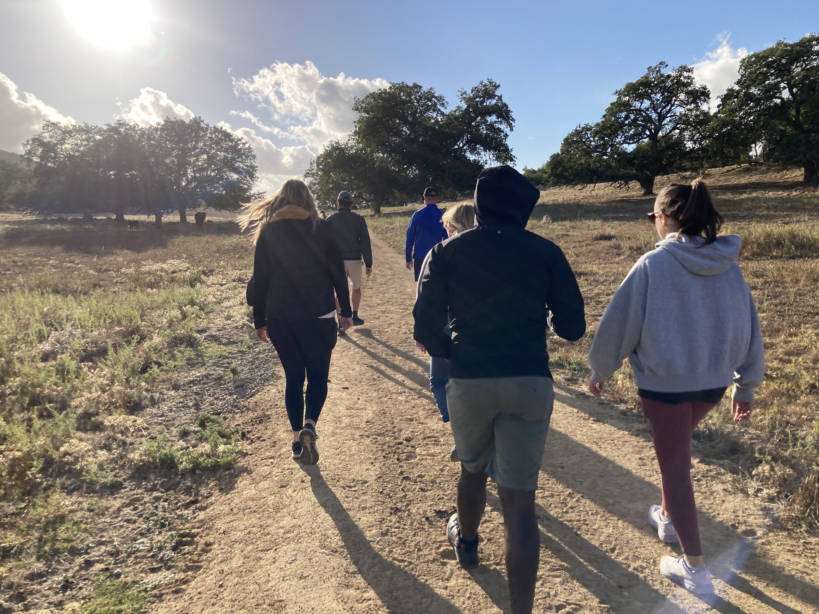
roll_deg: +0.8
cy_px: 307
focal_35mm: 28
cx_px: 410
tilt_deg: -1.9
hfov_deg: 63.4
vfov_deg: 49.7
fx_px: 662
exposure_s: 1/1946
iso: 20
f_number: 1.8
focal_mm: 3.99
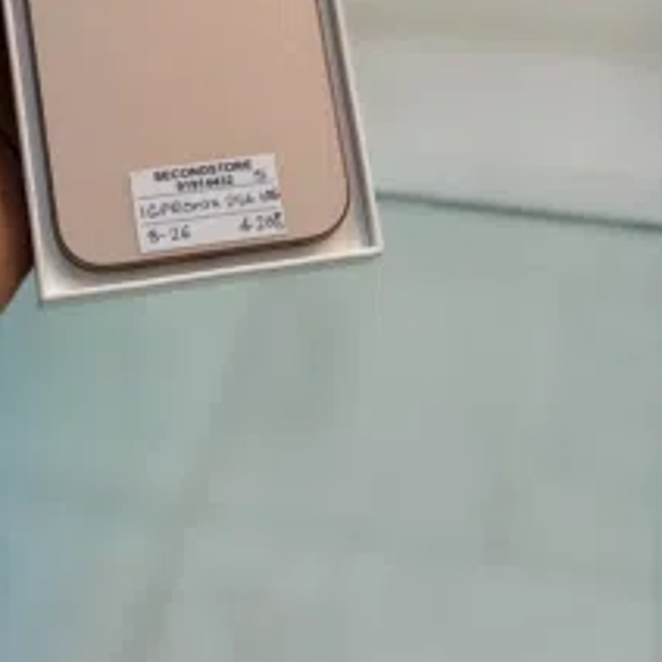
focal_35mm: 80
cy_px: 53
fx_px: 1731
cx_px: 240
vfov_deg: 21.1
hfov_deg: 21.6
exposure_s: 1/407
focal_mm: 6.76
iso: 80
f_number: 1.78
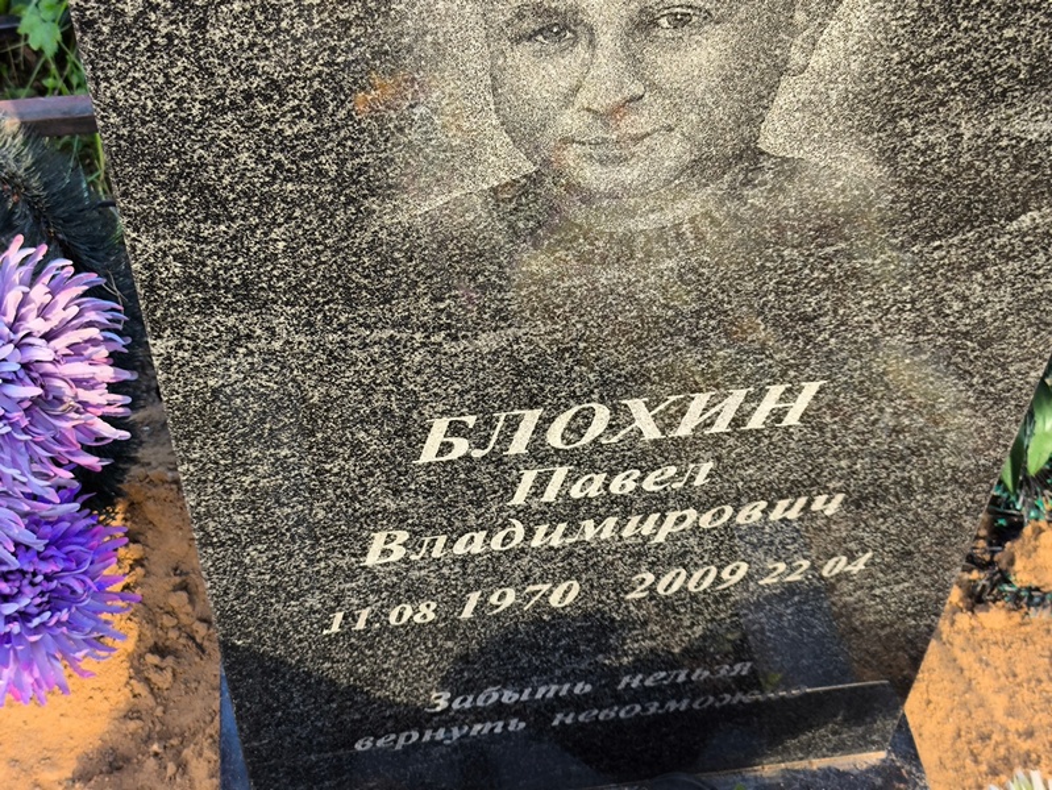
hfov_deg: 38.2
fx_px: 1520
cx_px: 526
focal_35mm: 50
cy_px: 395
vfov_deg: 29.1
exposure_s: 1/115
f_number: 1.7
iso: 50
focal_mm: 4.71
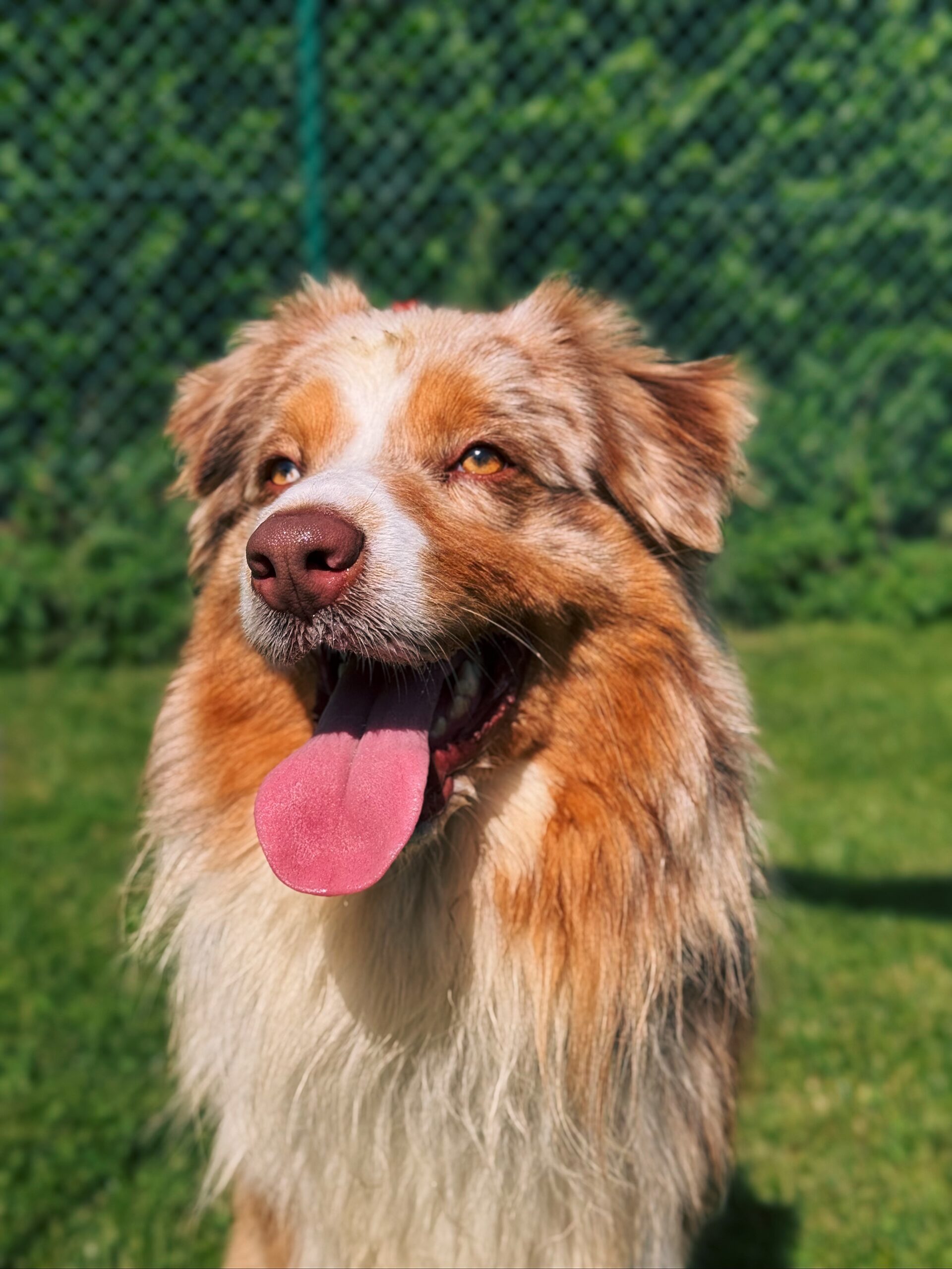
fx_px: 1760
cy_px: 634
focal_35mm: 48
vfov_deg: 39.7
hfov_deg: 30.3
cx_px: 476
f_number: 1.78
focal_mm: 6.76
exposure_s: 1/5376
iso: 64
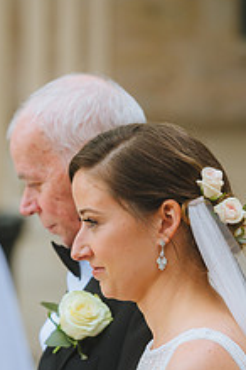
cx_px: 26
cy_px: 341
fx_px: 2839
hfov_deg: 5.0
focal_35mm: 277
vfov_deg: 7.4
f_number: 2.8
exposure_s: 1/500
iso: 400
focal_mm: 135
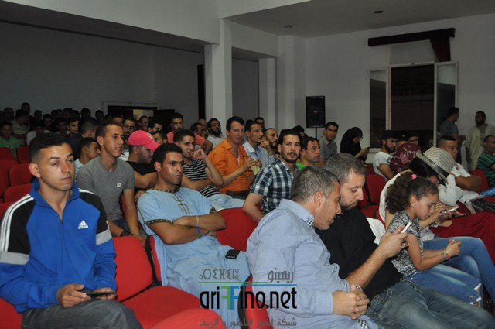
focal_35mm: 33
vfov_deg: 39.9
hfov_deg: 57.3
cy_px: 164
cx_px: 248
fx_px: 453
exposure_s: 1/60
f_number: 3.5
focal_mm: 22
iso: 800
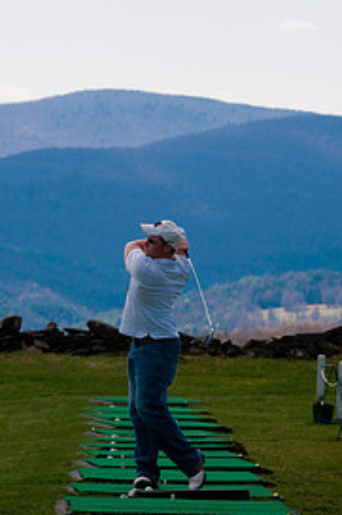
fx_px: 4248
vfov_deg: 6.9
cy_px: 164
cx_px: 122
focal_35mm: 297
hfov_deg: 4.6
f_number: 7.1
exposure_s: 1/500
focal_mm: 120
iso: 100
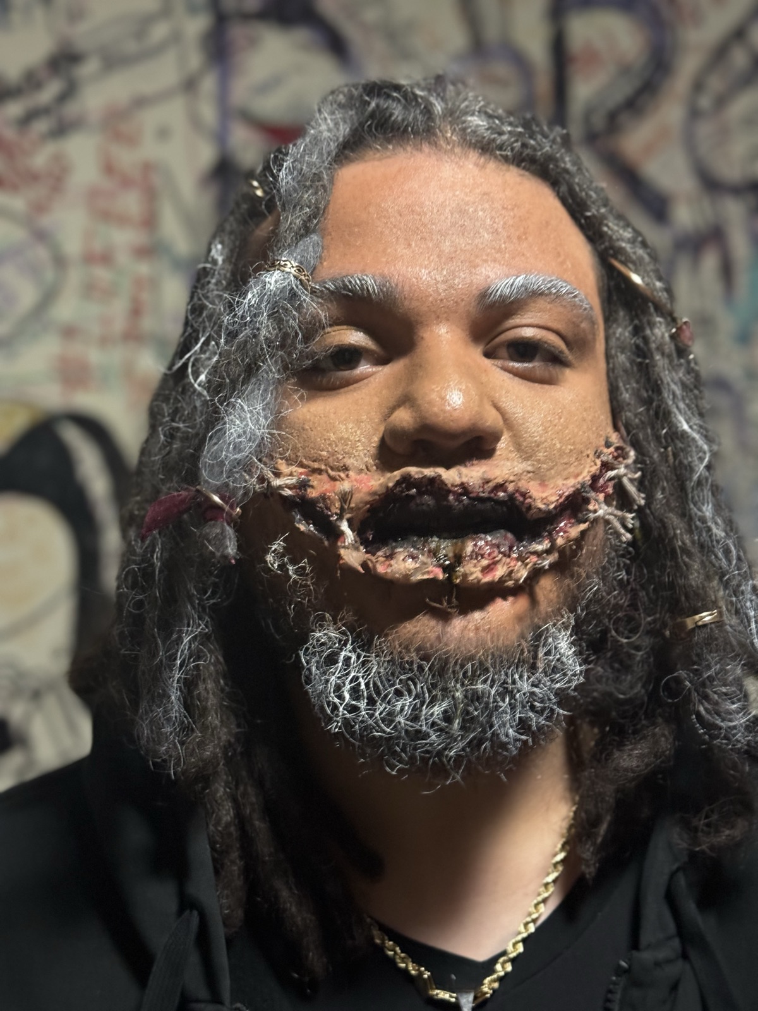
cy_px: 506
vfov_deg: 39.7
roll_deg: -1.8
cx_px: 379
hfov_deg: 30.3
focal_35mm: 48
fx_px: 1401
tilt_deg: -3.5
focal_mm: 6.86
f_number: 1.78
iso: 400
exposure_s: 1/30
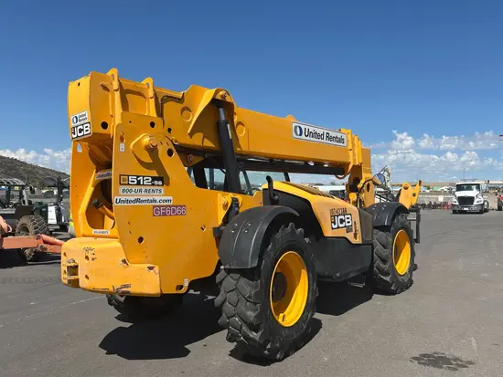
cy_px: 188
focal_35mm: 26
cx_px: 252
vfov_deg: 53.1
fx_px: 378
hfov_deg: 67.3
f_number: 1.5
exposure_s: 1/5076
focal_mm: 5.7
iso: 50
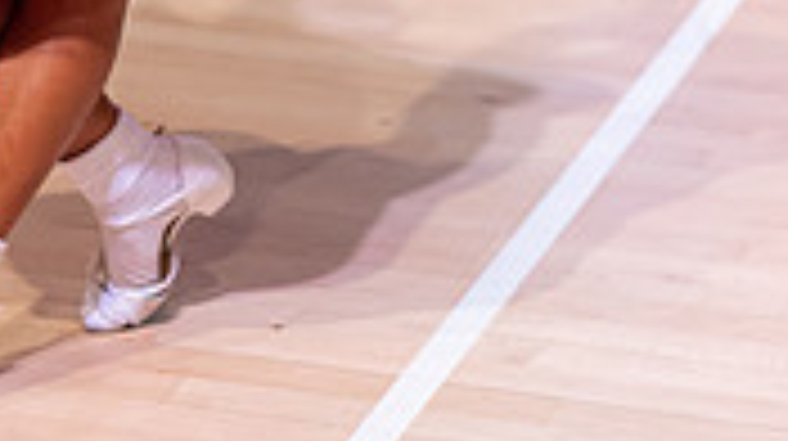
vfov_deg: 5.2
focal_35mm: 229
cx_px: 218
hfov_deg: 9.4
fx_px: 4780
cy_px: -549
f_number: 1.8
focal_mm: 85
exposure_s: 1/1000
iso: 2500
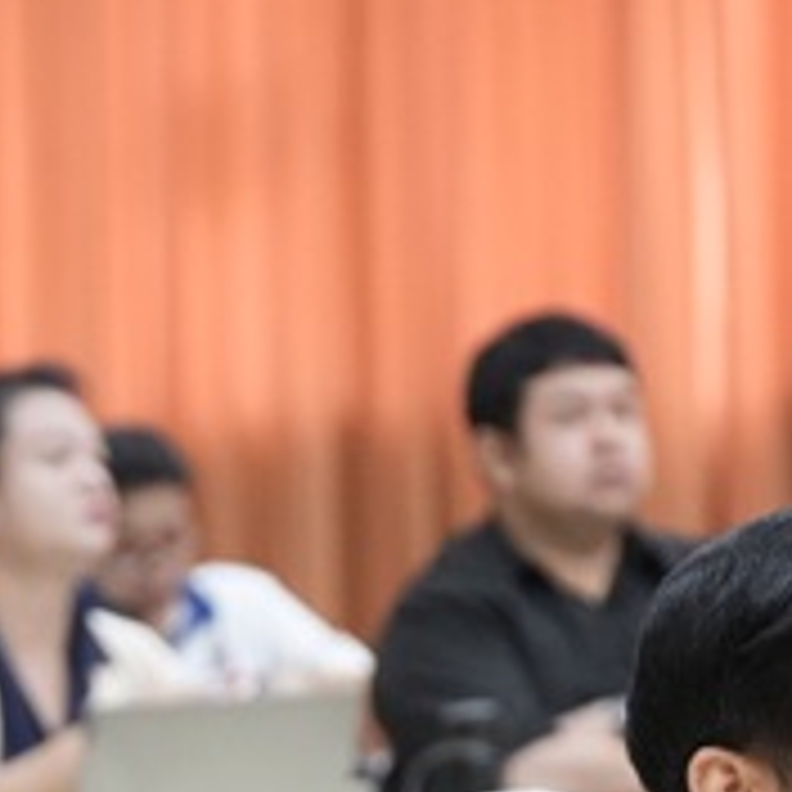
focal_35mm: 338
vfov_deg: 5.1
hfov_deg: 5.2
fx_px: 8749
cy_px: 1246
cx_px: -117
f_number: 2.8
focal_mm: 70
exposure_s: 1/160
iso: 3200
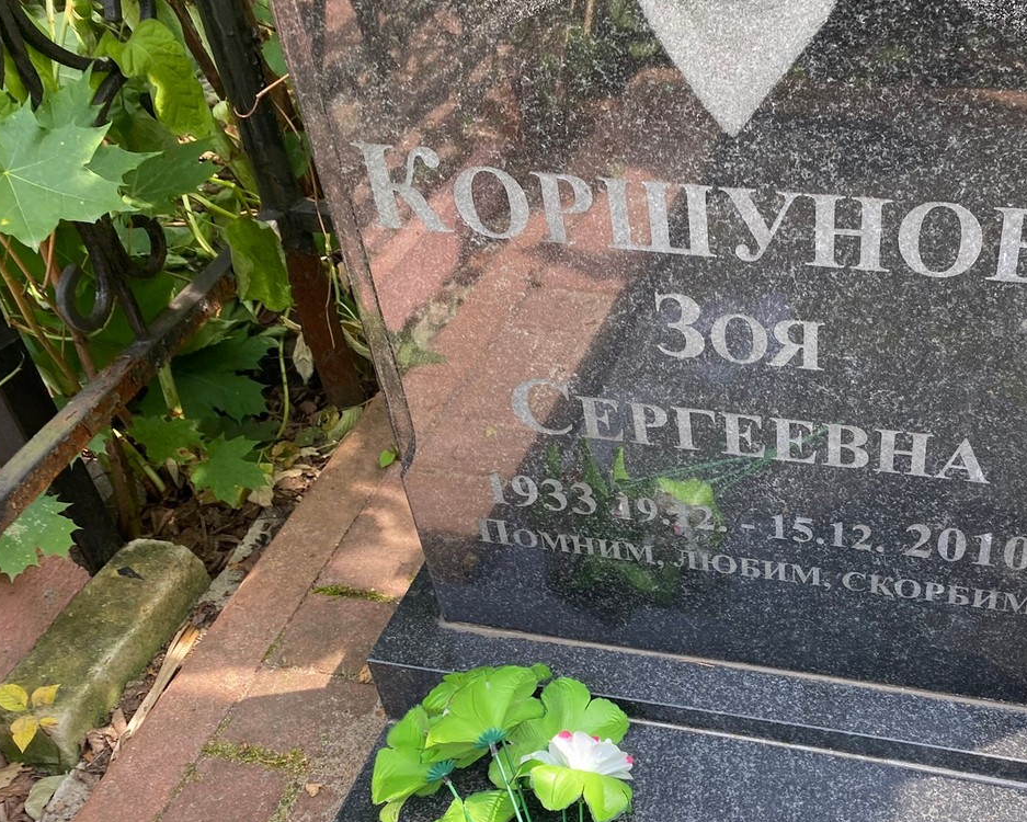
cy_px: 522
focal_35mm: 39
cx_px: 777
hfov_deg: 45.1
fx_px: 1186
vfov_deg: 38.0
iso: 32
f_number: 1.8
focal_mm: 4.25
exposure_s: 1/146
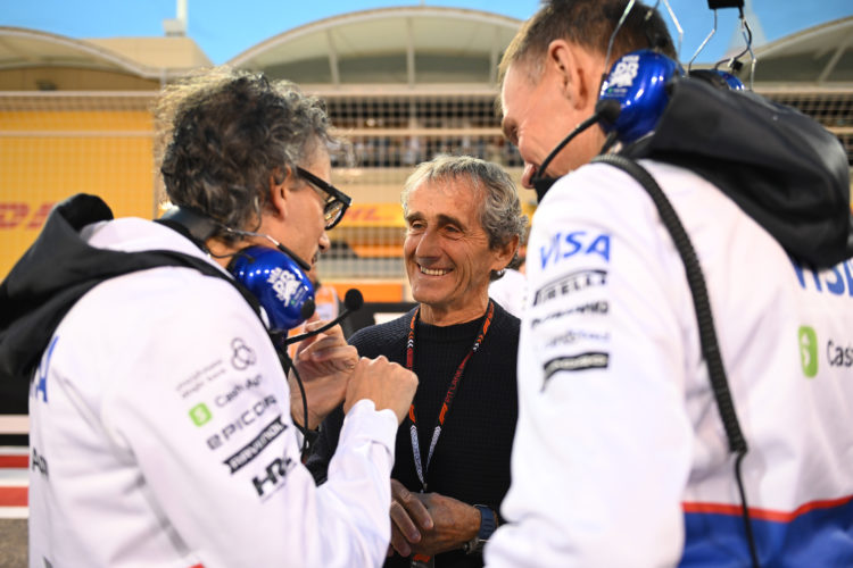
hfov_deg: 54.4
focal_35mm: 35
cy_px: 284
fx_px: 829
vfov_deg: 37.9
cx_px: 426
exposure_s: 1/800
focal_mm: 35
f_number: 2.8
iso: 1600
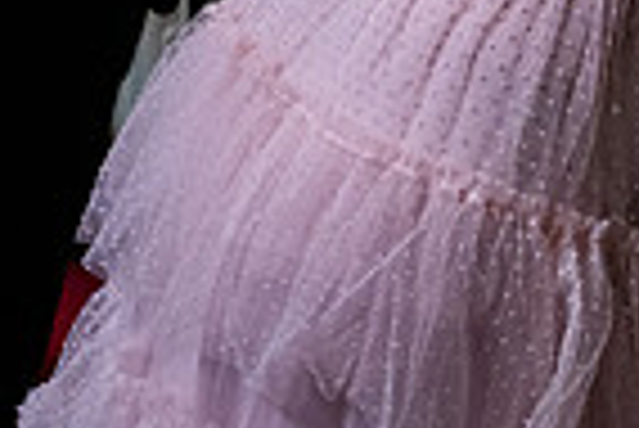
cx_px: 459
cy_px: -417
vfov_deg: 9.8
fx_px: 2328
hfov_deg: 15.6
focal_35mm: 131
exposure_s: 1/160
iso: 1600
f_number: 3.5
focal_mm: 32
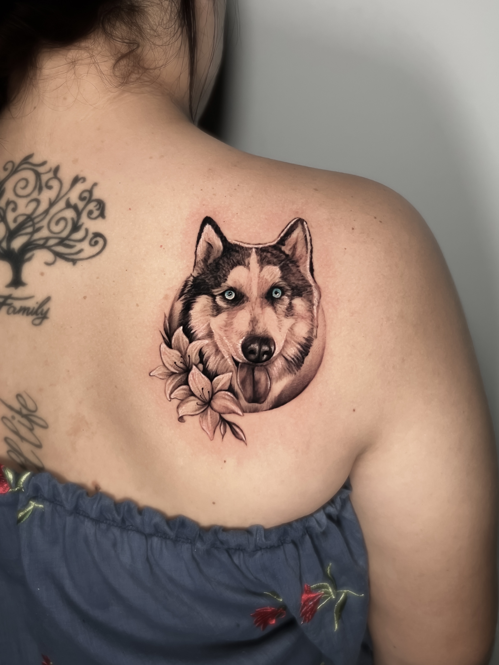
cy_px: 332
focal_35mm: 26
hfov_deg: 53.1
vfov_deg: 67.3
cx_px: 250
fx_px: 500
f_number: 1.5
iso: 250
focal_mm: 5.7
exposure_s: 1/60
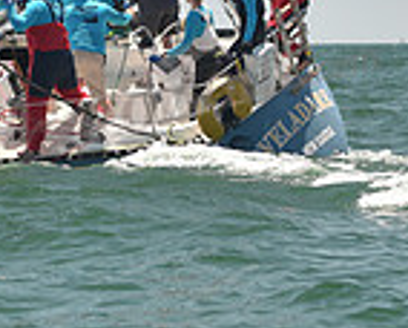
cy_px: -10
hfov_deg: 7.1
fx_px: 3241
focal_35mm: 268
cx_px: -172
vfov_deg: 5.8
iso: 250
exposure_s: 1/800
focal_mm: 70
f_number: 4.5
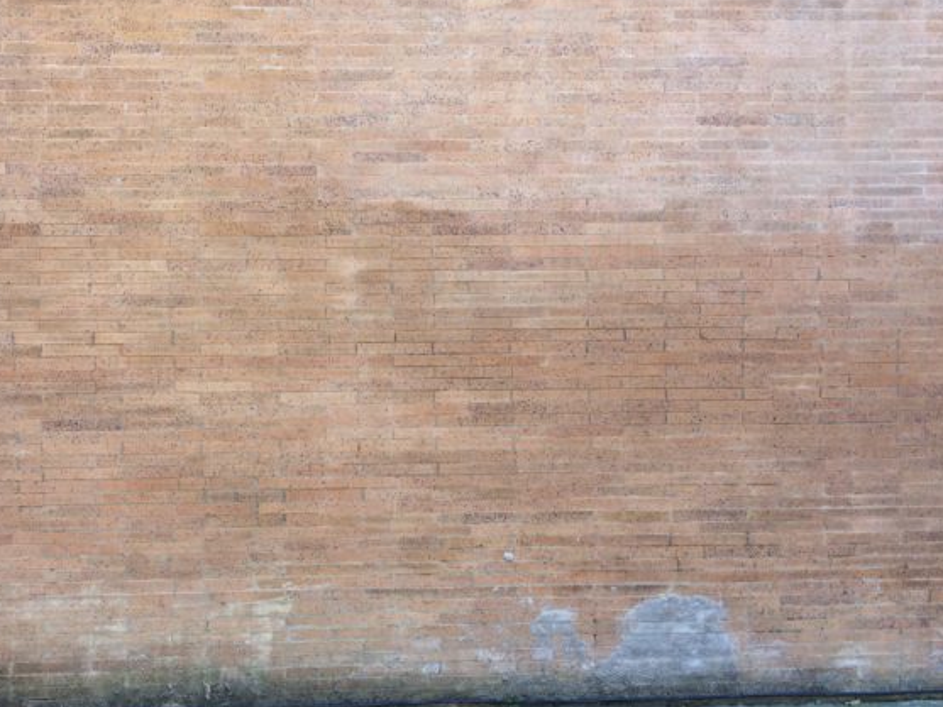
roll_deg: +2.7
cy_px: 316
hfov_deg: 46.1
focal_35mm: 40
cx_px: 313
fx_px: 1090
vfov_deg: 35.9
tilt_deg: +1.1
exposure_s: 1/120
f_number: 2.2
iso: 40
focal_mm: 4.15
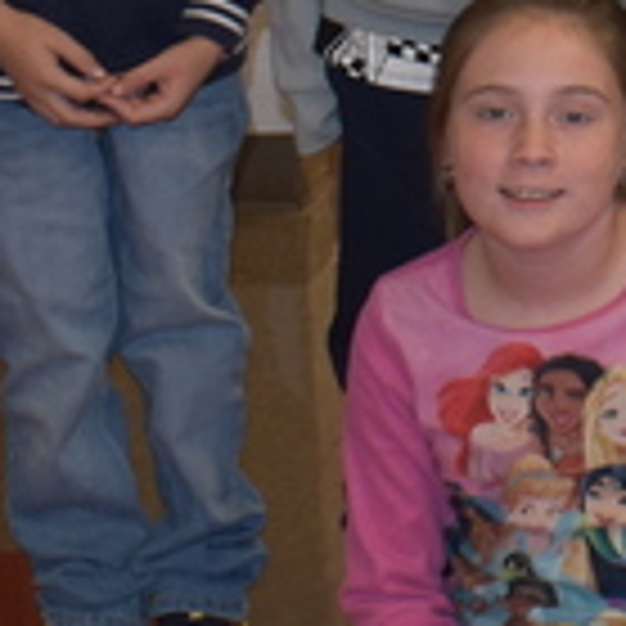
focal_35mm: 197
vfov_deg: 8.7
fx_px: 4033
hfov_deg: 8.5
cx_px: 1157
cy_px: -290
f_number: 3.8
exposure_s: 1/30
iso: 200
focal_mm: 21
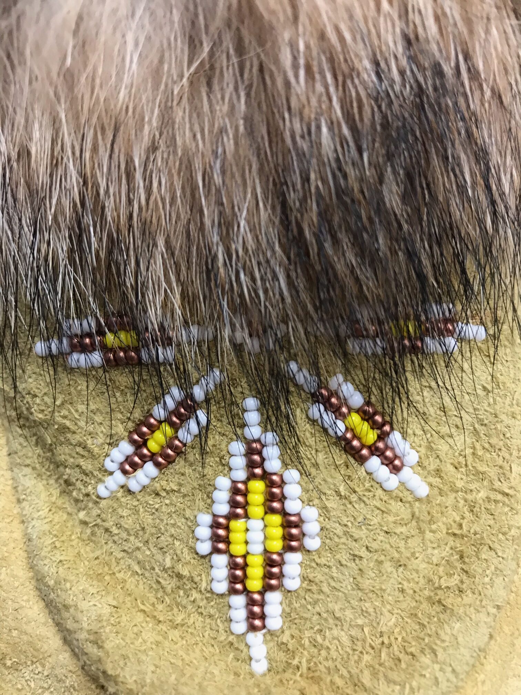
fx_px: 562
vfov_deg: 63.4
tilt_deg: -56.2
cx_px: 260
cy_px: 348
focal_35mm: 28
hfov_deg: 49.7
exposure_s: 1/30
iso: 40
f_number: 1.8
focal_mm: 3.99
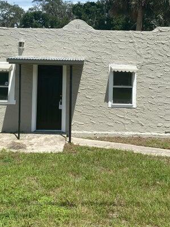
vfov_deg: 44.5
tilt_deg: +1.7
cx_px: 82
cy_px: 87
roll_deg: -0.1
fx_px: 275
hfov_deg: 34.3
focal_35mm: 42
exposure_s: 1/3731
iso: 32
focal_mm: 4.25
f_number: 1.8
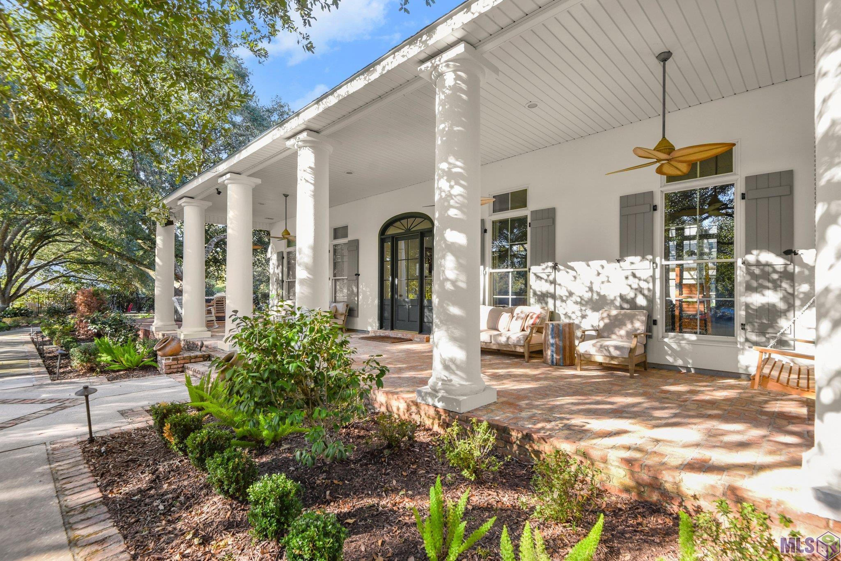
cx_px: 420
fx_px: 374
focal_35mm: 16
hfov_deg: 96.7
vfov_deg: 73.8
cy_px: 280
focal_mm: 16
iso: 320
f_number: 6.3
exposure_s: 1/80
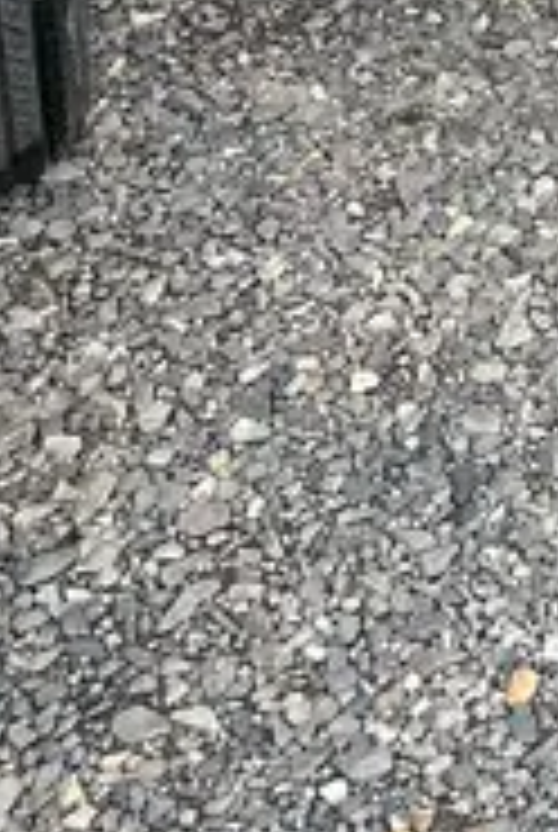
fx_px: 2478
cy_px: -578
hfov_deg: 11.8
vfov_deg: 16.5
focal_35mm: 107
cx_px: 1017
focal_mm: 5.7
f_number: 1.5
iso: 50
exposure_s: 1/814
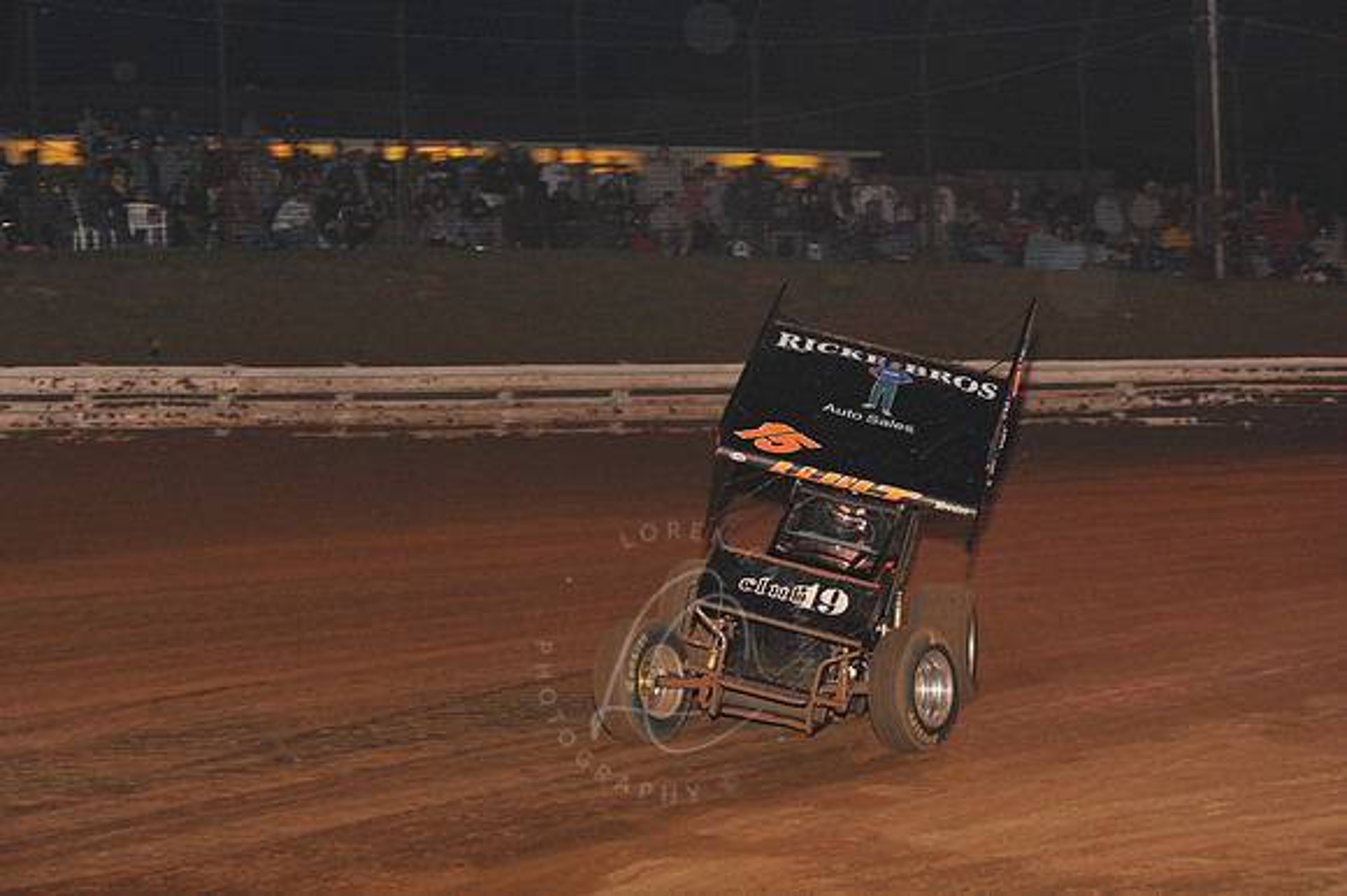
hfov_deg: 25.4
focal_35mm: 80
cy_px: 448
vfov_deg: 17.0
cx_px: 674
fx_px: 2992
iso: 1250
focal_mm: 80
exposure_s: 1/320
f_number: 6.3
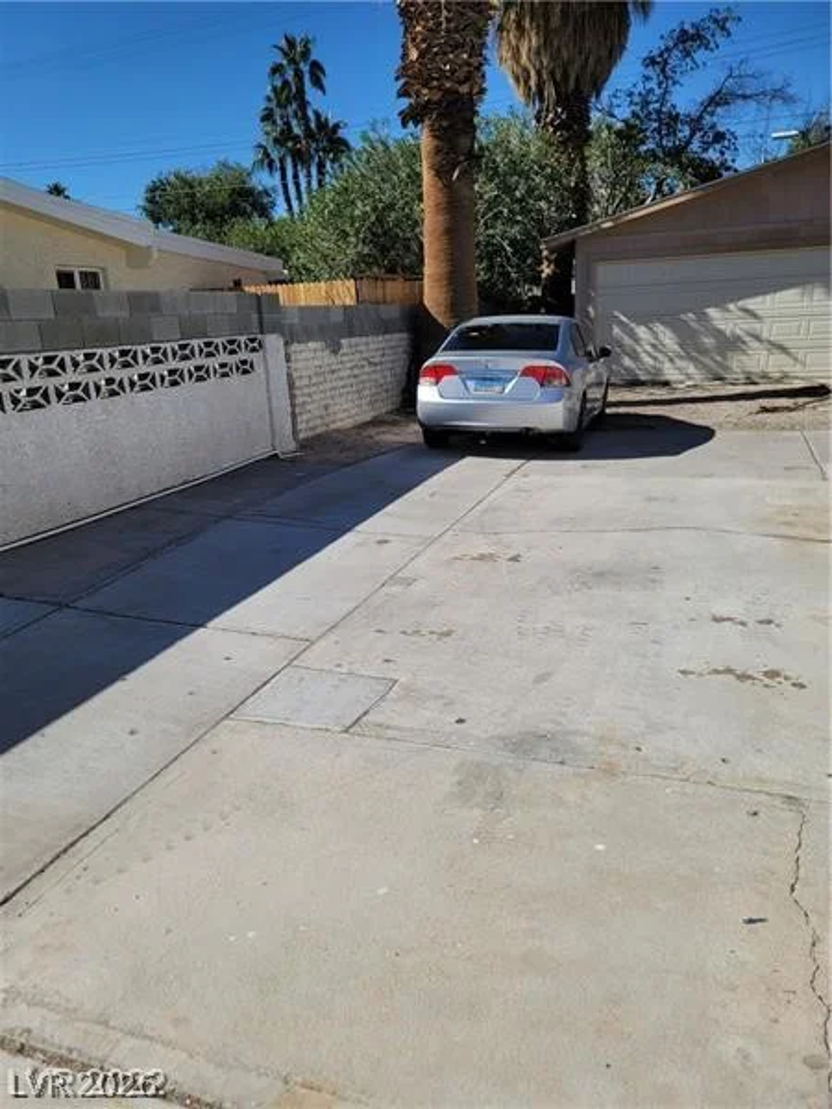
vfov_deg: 69.4
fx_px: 801
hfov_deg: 54.9
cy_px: 554
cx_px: 416
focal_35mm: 25
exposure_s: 1/1737
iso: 20
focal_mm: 7
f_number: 1.8
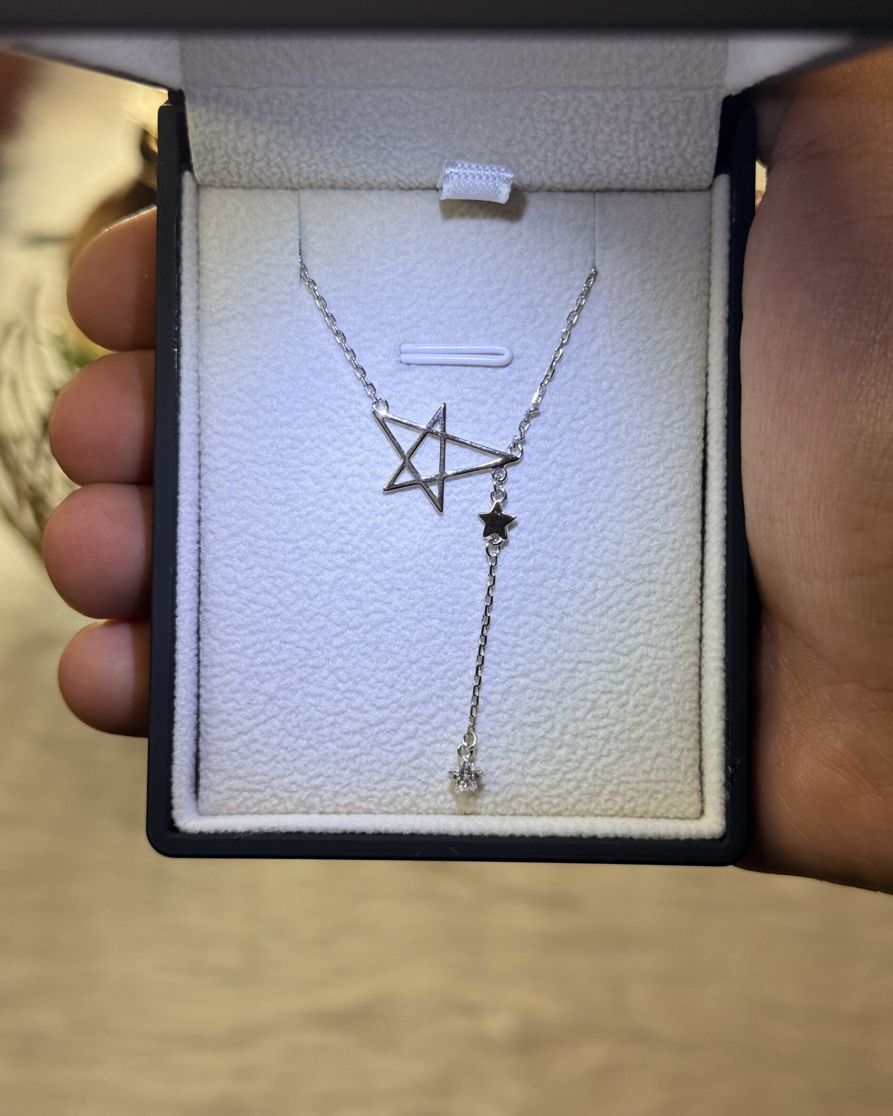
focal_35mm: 51
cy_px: 536
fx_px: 1685
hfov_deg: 29.7
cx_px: 450
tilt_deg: -47.9
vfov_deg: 36.7
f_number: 1.78
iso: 64
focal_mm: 6.76
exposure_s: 1/100
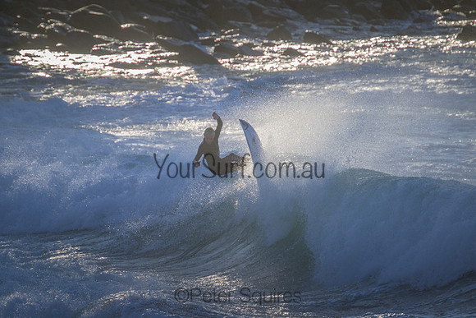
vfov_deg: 1.7
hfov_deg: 2.6
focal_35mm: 800
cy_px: 159
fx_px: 10580
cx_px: 238
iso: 720
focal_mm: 800
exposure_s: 1/1250
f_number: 11
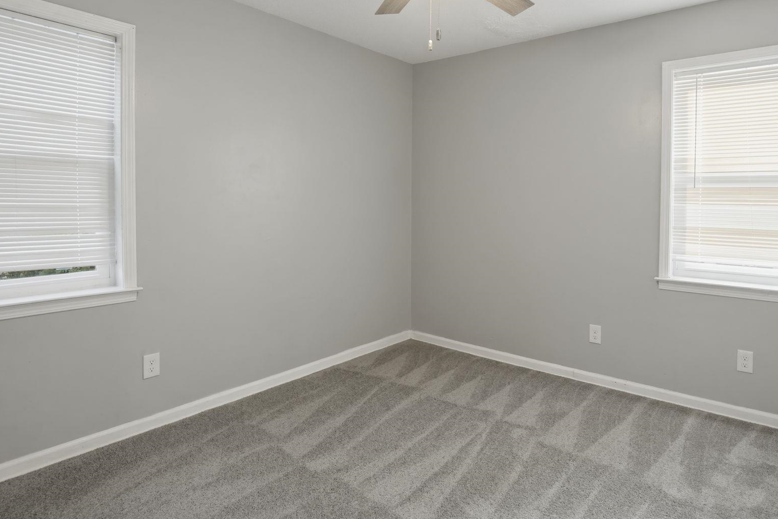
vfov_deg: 58.5
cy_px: 207
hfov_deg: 79.8
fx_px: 458
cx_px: 464
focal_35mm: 21
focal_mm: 15.9
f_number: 5.6
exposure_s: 1/60
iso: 1250
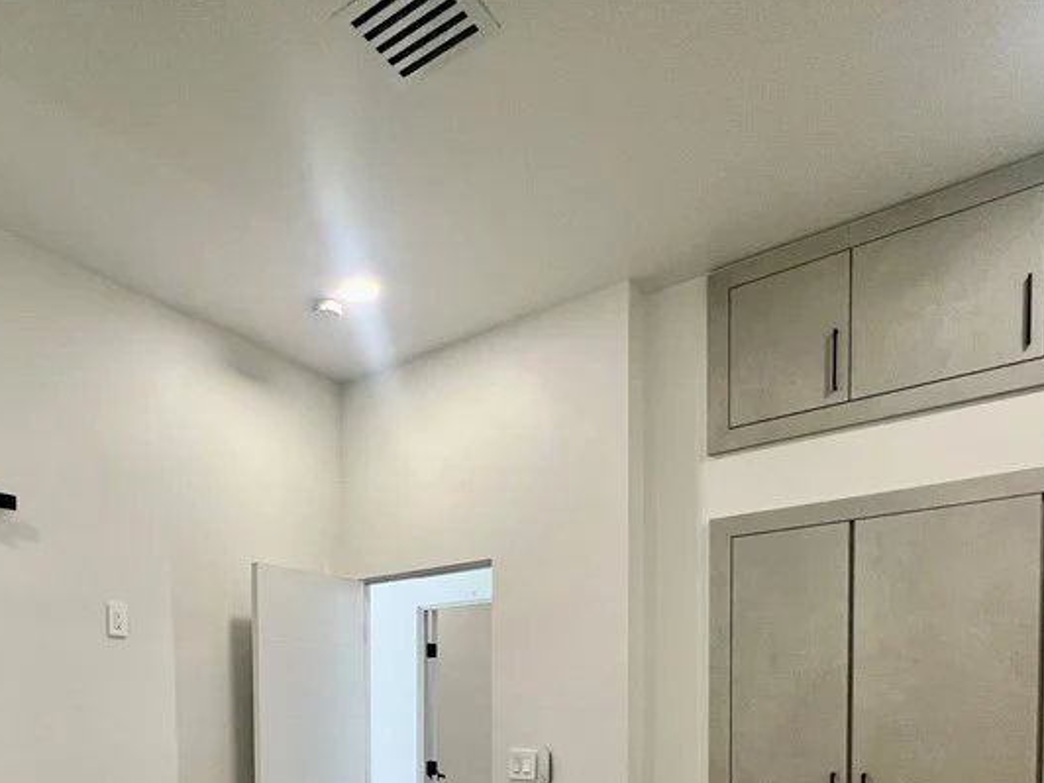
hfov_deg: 66.8
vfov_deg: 47.6
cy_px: 744
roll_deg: +0.5
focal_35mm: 25
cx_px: 318
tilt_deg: -2.0
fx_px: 754
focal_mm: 1.57
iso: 160
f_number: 1.8
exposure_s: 1/120
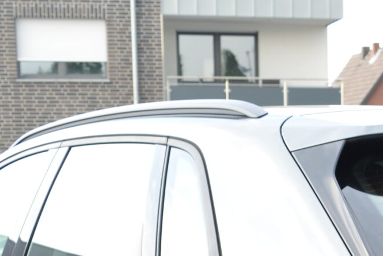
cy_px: 447
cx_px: 435
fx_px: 1352
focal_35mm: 127
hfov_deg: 15.6
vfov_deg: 10.2
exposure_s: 1/100
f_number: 5
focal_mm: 22
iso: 320
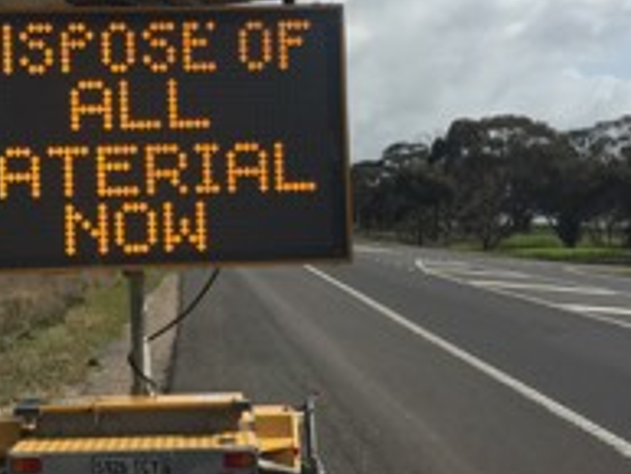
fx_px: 1423
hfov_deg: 24.6
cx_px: 131
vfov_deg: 18.9
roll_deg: -0.8
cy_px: 193
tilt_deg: +1.9
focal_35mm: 78
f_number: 2.2
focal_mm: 4.15
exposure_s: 1/2639
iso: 32
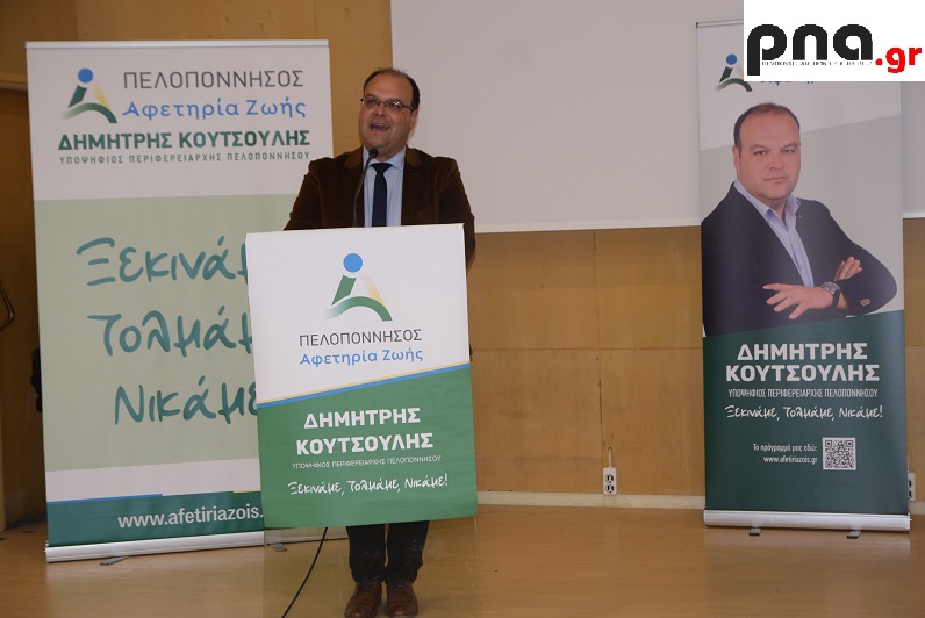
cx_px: 462
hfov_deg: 44.9
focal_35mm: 44
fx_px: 1118
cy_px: 309
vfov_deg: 30.9
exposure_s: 1/60
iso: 800
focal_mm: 29
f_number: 3.5
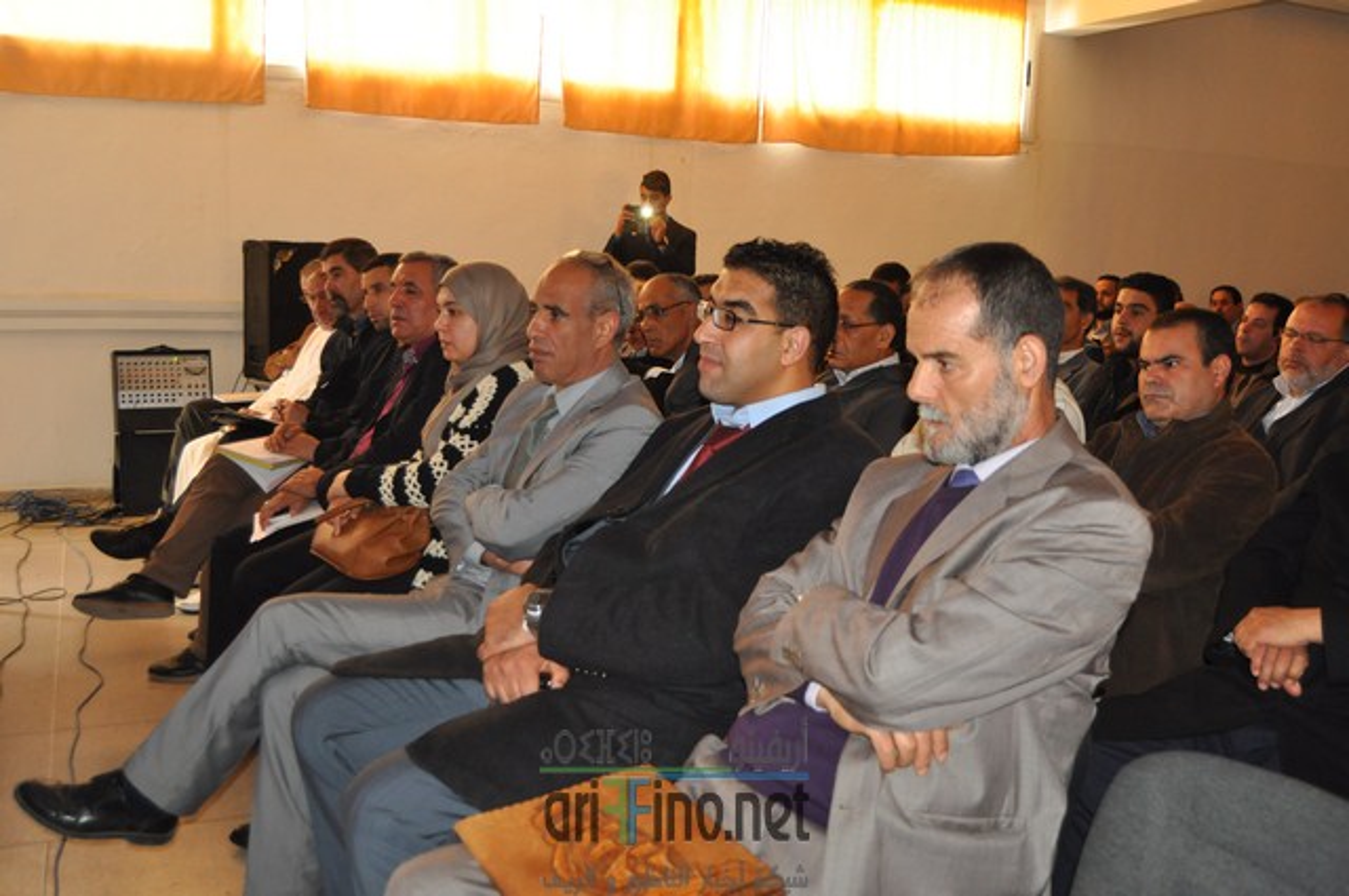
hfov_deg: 55.2
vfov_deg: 38.3
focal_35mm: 34
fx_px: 1291
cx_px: 674
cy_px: 448
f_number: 3.8
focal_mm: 23
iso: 800
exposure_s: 1/60
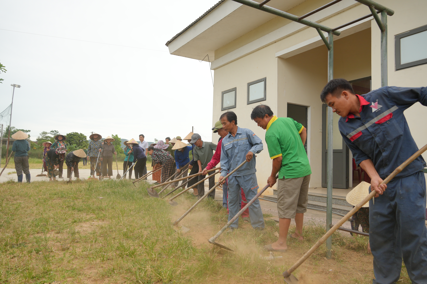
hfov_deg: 67.4
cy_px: 142
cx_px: 214
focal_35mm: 27
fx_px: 320
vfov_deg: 47.9
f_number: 4
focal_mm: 18
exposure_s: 1/160
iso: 200
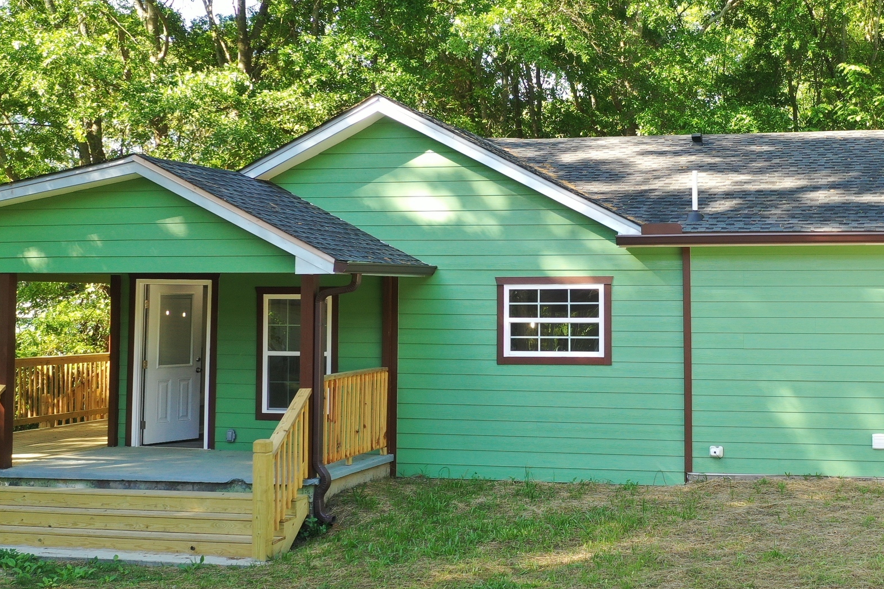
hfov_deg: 35.6
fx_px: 1351
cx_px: 632
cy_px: 251
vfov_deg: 24.6
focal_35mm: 55
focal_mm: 10.26
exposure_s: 1/80
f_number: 4
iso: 100
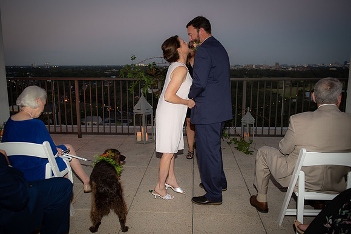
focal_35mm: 32
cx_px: 176
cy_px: 117
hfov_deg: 59.1
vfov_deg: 41.4
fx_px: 309
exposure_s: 1/125
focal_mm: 29
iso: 800
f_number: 3.5
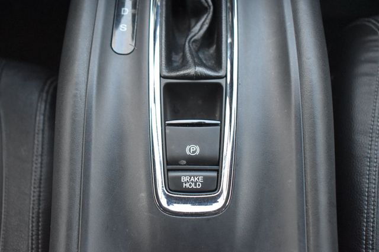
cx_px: 190
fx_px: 426
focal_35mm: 40
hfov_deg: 47.9
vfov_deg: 33.0
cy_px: 126
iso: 3200
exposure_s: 1/60
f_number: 4
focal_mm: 27
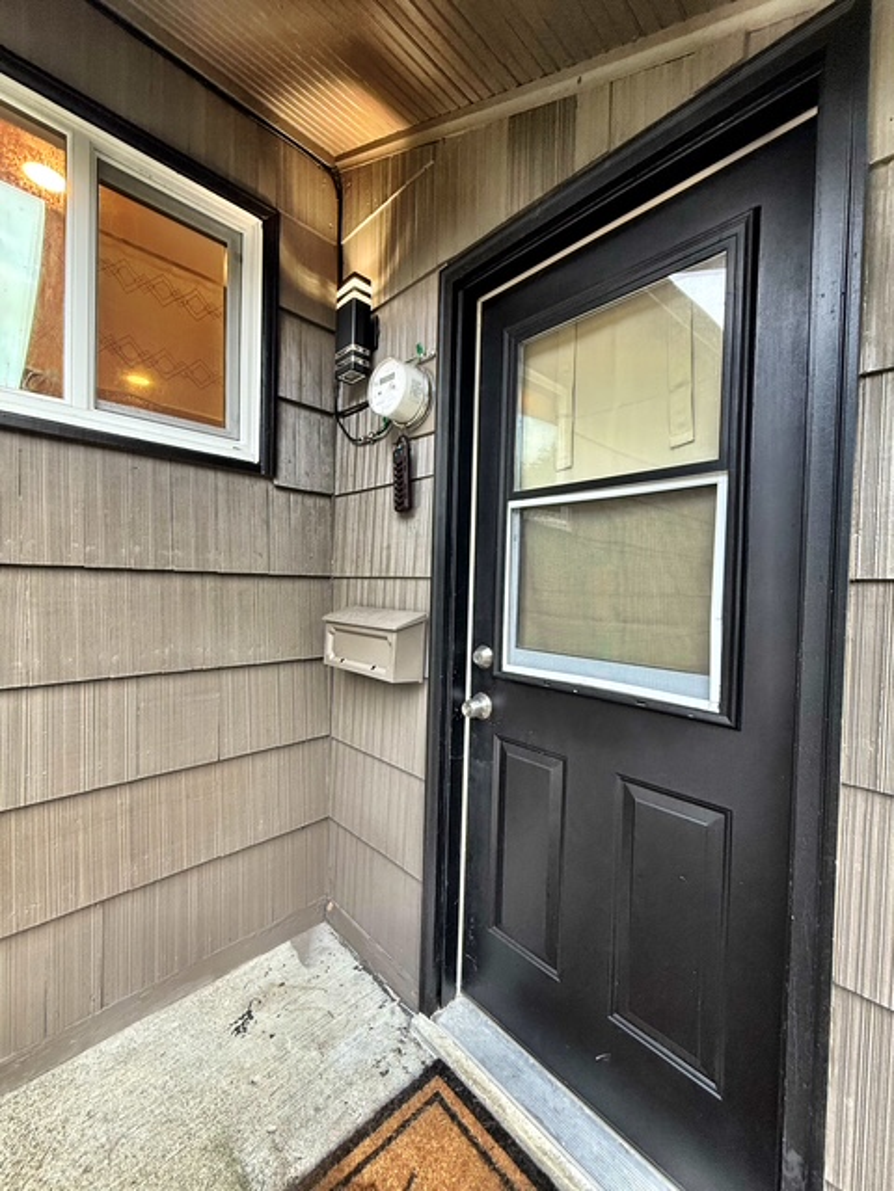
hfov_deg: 85.7
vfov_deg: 102.1
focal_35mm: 14
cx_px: 447
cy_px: 596
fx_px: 482
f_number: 2.2
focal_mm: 2.22
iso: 250
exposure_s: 1/99
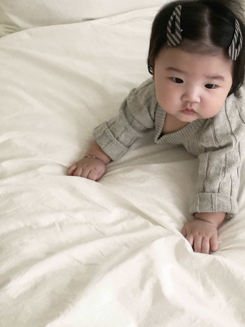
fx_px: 472
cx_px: 200
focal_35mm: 50
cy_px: 106
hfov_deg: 28.4
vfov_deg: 37.7
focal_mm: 4.15
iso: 80
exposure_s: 1/30
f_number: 2.2
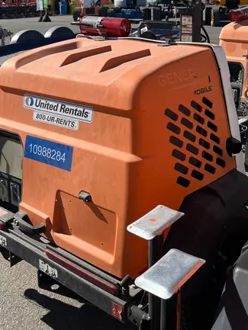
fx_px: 420
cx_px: 123
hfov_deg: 32.9
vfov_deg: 41.1
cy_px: 64
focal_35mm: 44
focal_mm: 5.1
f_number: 1.6
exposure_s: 1/3413
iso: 50
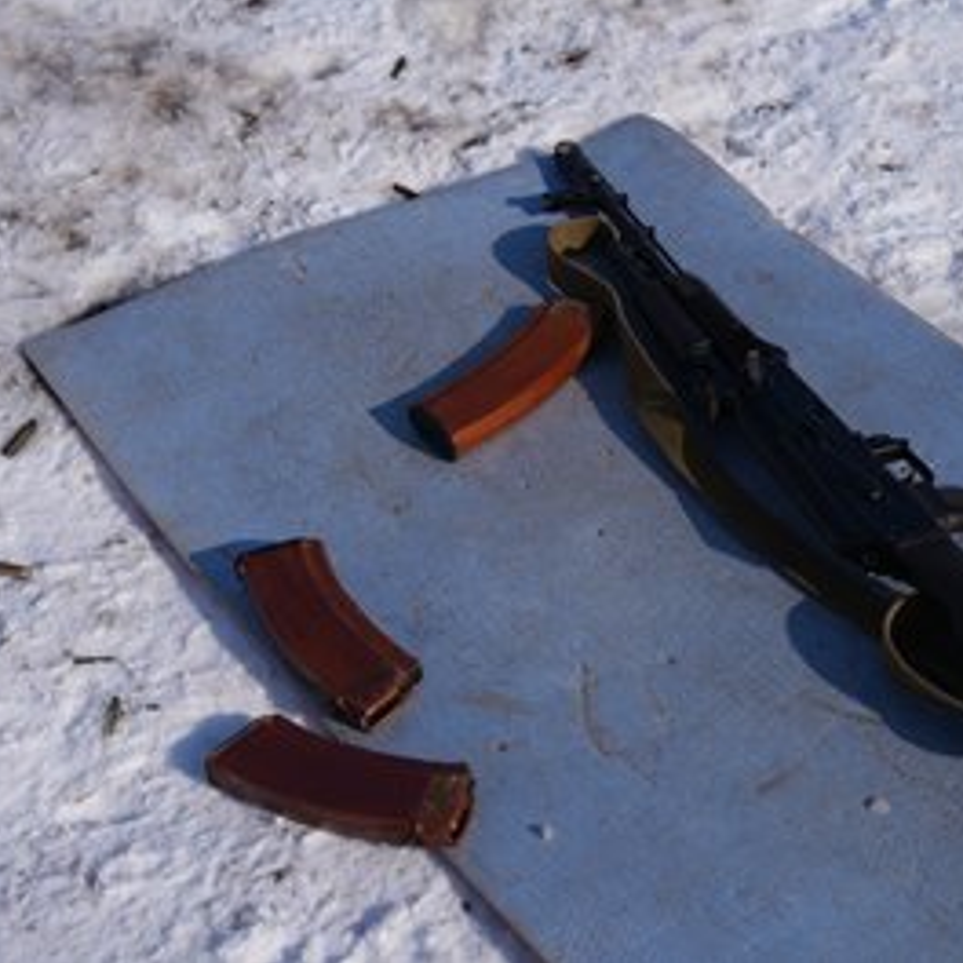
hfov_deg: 19.2
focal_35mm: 90
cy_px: 480
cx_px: 627
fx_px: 2833
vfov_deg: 19.3
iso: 100
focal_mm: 70
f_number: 5.6
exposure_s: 1/1250
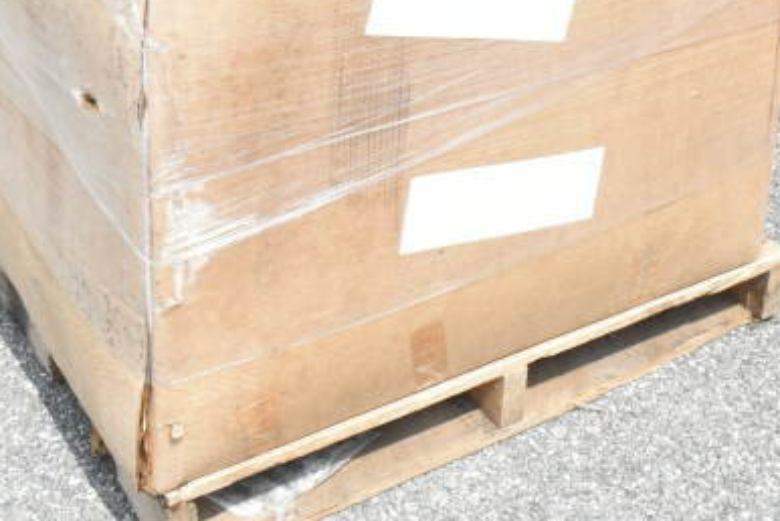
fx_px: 1539
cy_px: -172
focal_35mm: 71
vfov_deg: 17.9
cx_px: 319
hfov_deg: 28.4
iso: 1600
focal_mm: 20
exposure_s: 1/640
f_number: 13
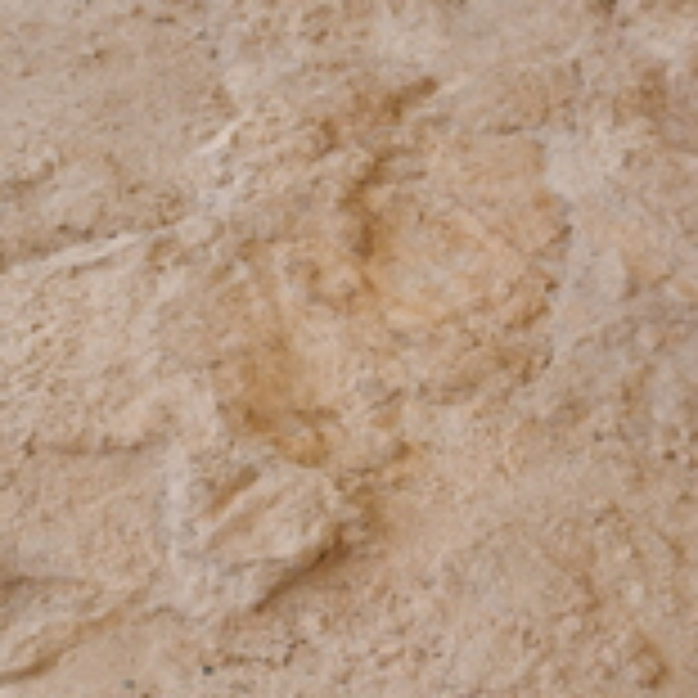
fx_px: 1985
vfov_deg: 19.8
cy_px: 529
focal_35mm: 87
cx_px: 194
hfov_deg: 19.8
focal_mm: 24
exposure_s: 1/320
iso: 250
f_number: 5.6
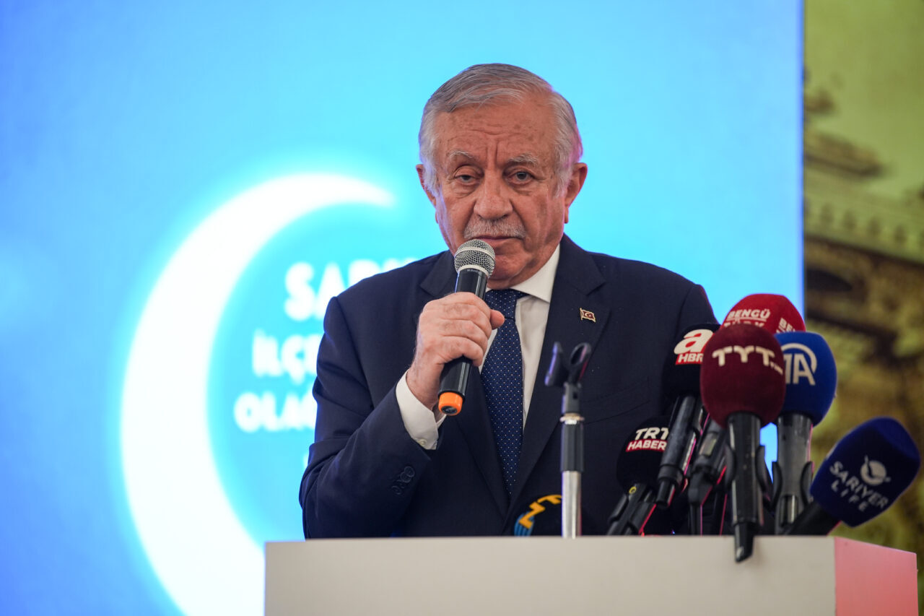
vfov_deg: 8.5
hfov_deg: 12.7
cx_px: 462
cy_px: 308
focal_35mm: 162
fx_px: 4157
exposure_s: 1/160
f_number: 2.8
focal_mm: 162
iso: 800
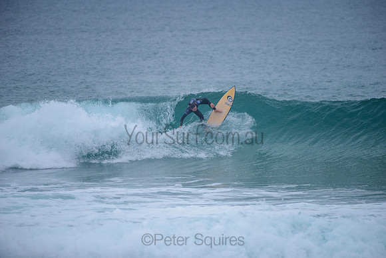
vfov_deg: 2.8
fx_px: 5362
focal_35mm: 500
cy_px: 129
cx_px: 193
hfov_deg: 4.1
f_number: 5.6
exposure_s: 1/2000
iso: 360
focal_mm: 500
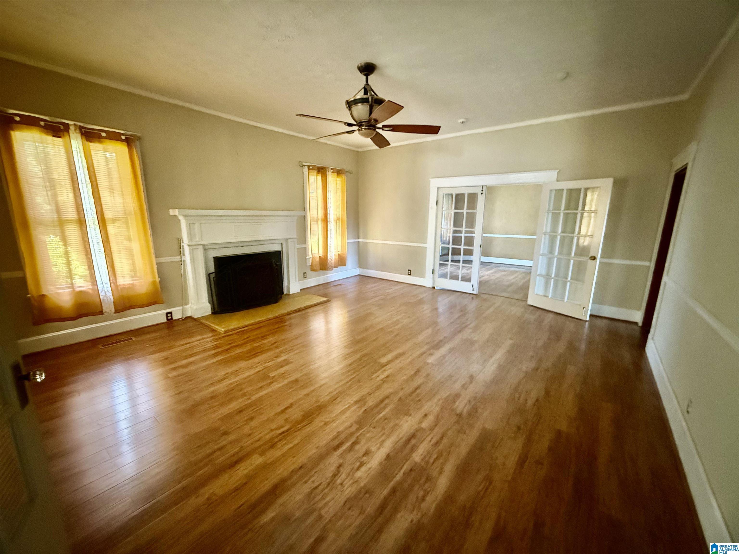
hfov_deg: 102.1
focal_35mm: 14
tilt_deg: -11.1
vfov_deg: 85.7
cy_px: 277
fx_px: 299
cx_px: 370
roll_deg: +0.5
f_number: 2.2
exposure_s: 1/46
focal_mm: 2.22
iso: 1600
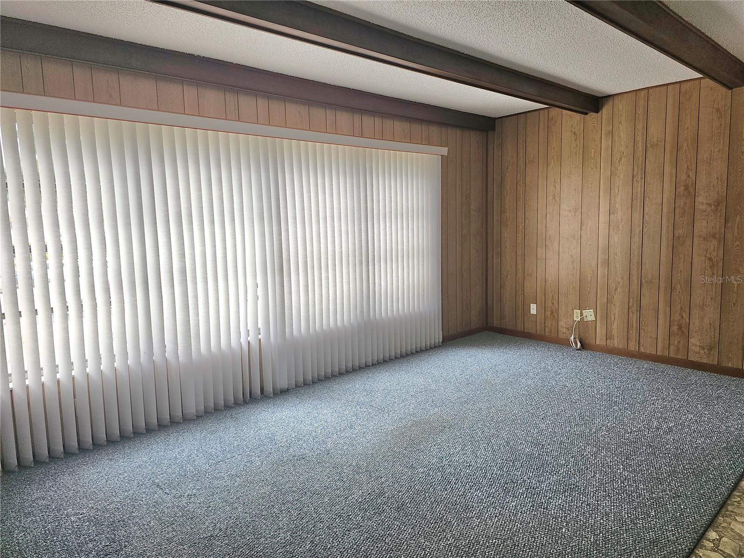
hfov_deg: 73.9
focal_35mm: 23
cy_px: 279
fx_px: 494
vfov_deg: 58.9
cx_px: 372
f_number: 1.7
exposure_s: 1/60.2
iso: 16
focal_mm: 6.3
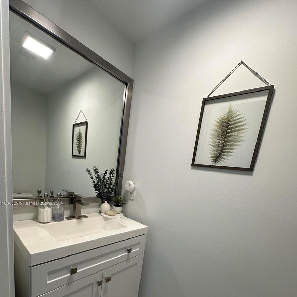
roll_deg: -9.0
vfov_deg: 80.5
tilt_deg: -10.2
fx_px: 165
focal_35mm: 17
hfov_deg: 84.0
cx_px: 149
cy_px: 204
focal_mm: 2.22
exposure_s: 1/120
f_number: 2.2
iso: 160
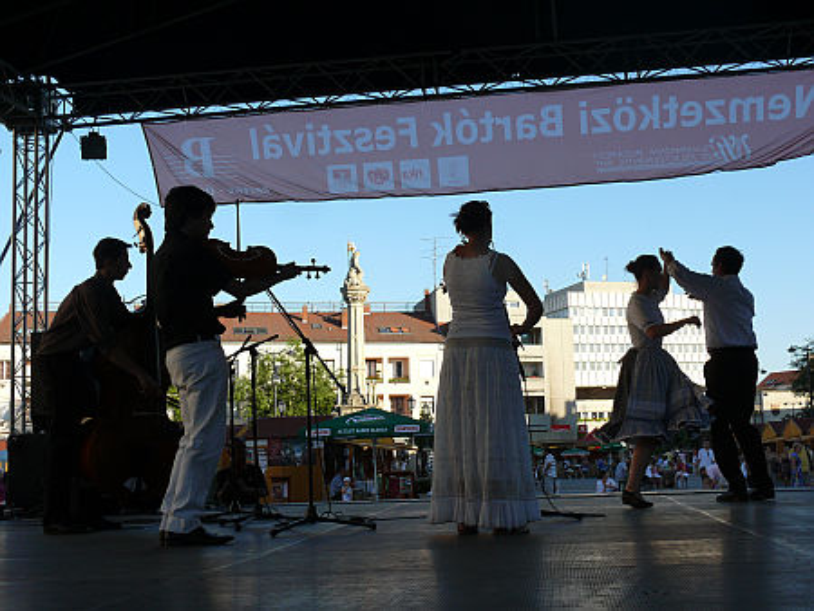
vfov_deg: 31.5
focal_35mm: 46
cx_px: 407
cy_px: 306
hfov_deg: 41.2
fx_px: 1082
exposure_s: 1/250
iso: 100
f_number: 5.6
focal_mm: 9.8
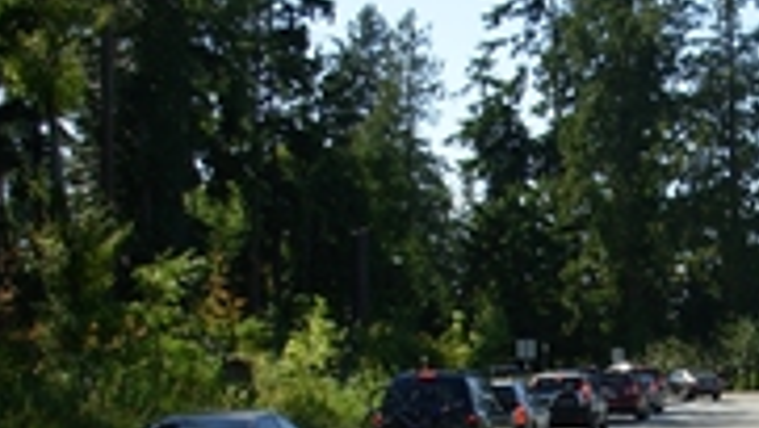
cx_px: 667
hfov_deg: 19.1
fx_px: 2215
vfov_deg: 10.9
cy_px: 483
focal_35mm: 110
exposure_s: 1/790
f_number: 2.9
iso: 50
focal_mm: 6.3
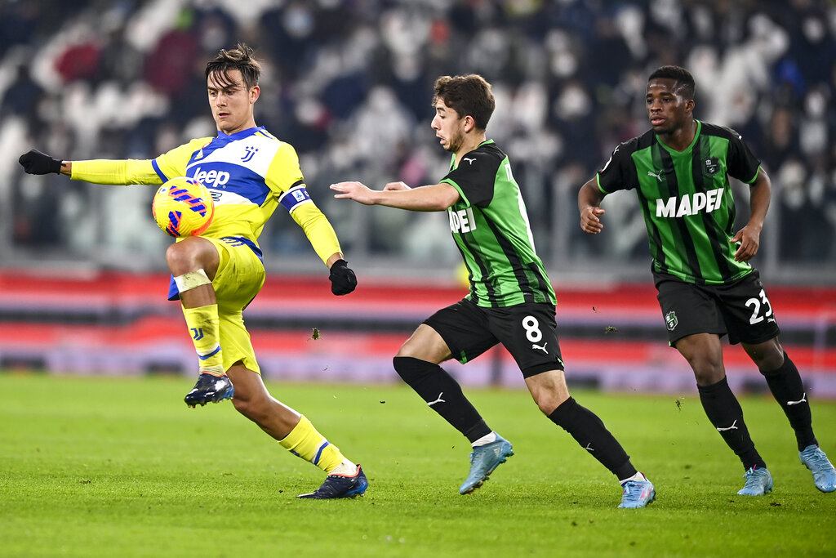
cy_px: 279
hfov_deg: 5.2
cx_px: 418
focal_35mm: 400
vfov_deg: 3.4
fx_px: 9290
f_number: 3.5
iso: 1600
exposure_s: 1/1000
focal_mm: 400
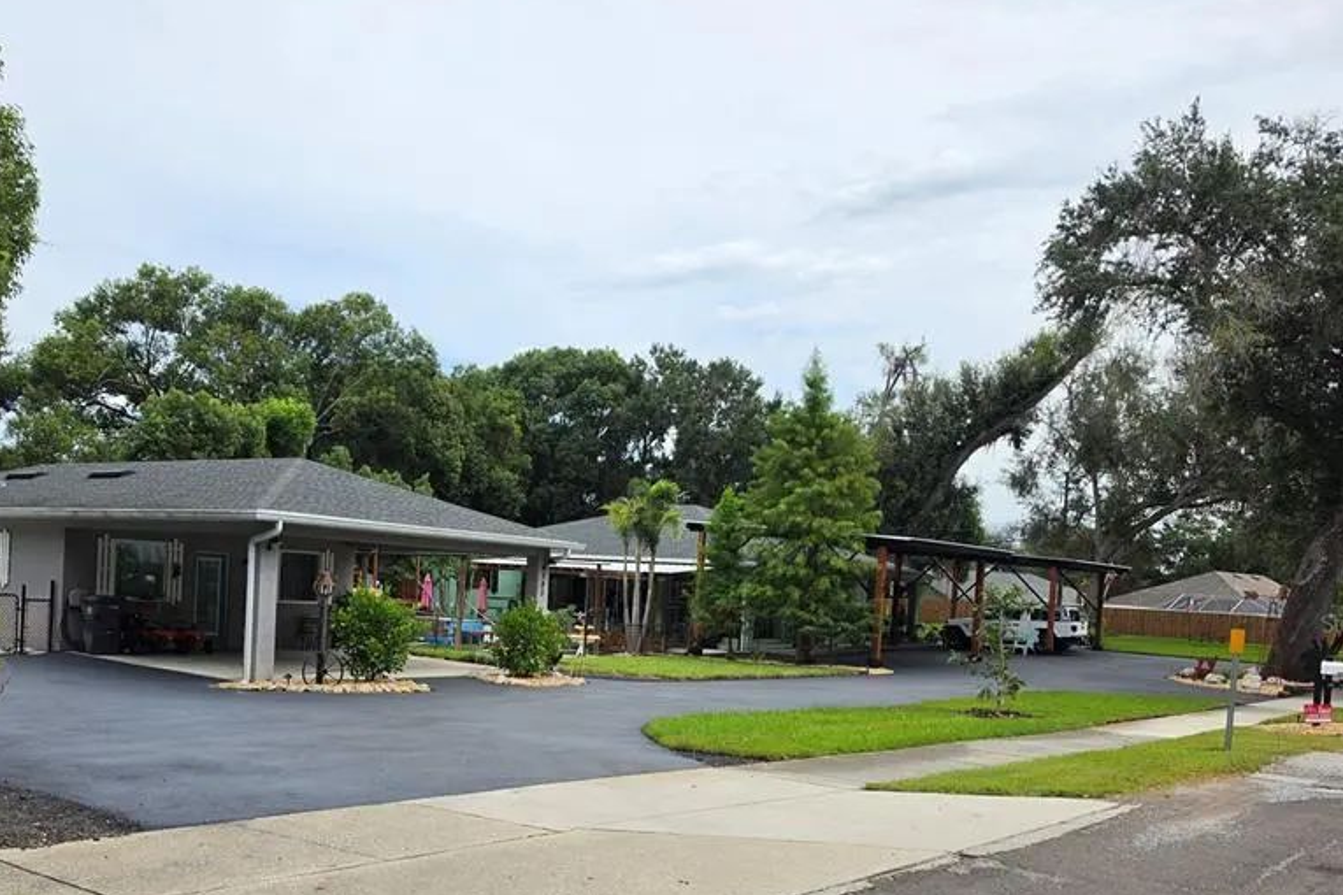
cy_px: 623
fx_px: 1194
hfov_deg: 58.2
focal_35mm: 32
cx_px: 528
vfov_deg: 40.4
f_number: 1.4
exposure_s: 1/6571
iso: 64
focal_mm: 6.5
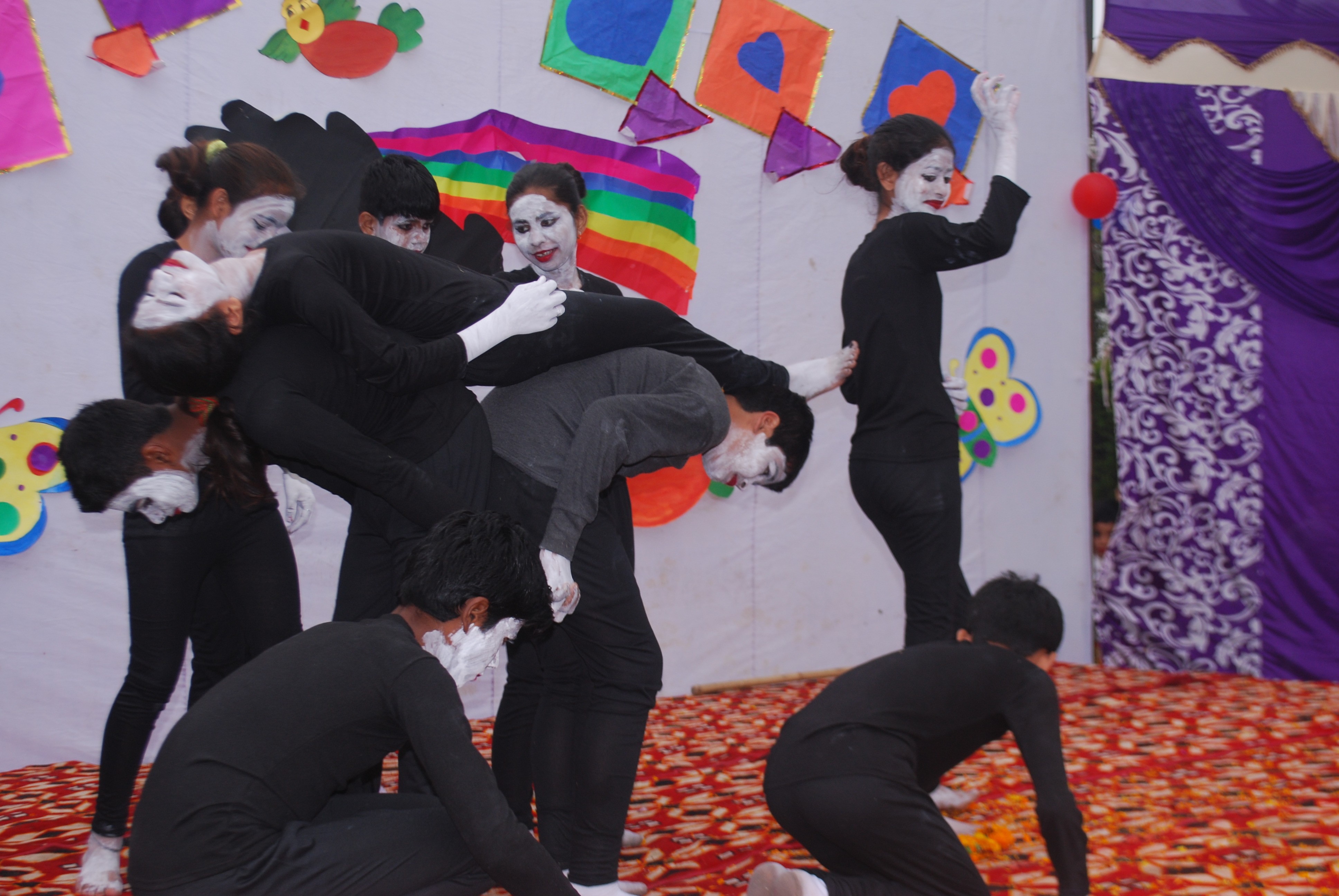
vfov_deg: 26.6
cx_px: 670
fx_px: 1899
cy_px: 448
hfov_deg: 38.8
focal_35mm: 51
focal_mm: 34
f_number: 6.3
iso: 200
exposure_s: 1/125
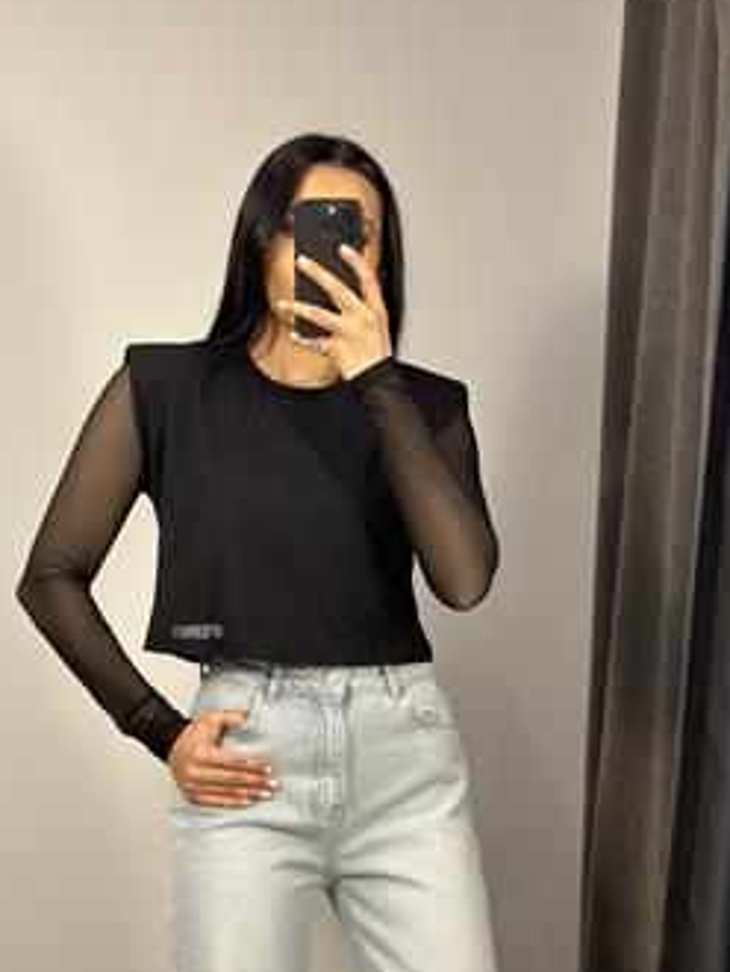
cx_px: 327
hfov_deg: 24.4
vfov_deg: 32.1
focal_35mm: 60
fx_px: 1685
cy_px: 588
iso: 80
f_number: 1.78
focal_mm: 6.86
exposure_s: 1/50
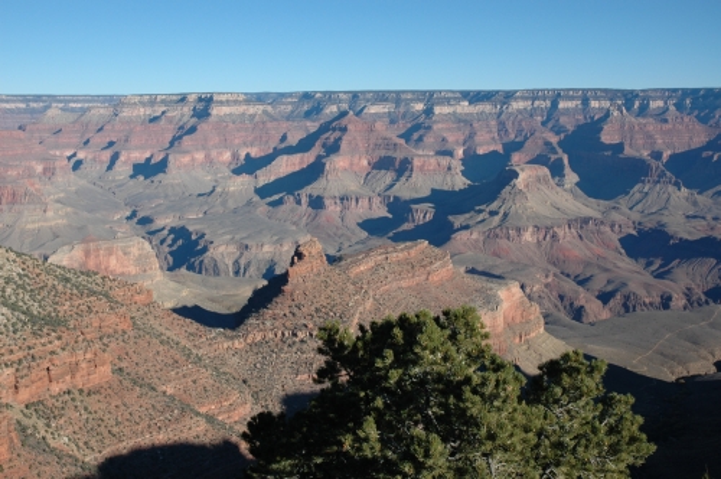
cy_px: 240
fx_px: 810
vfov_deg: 32.9
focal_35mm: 40
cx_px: 360
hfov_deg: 48.0
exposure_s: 1/320
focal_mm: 27
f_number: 9
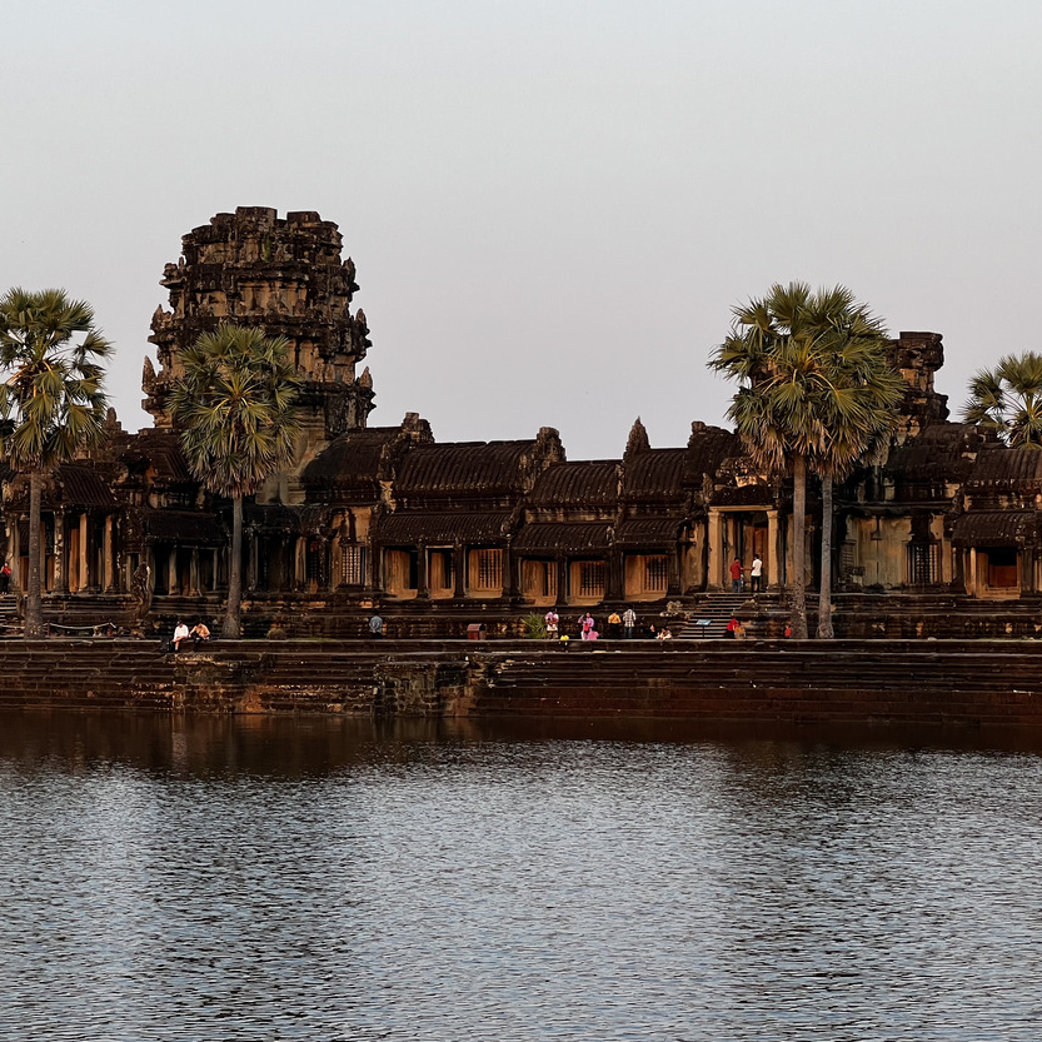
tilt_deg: +2.7
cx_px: 373
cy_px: 507
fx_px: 3338
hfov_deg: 17.7
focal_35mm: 98
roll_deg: -0.5
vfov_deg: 17.7
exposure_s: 1/127
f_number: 2.8
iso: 32
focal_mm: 9
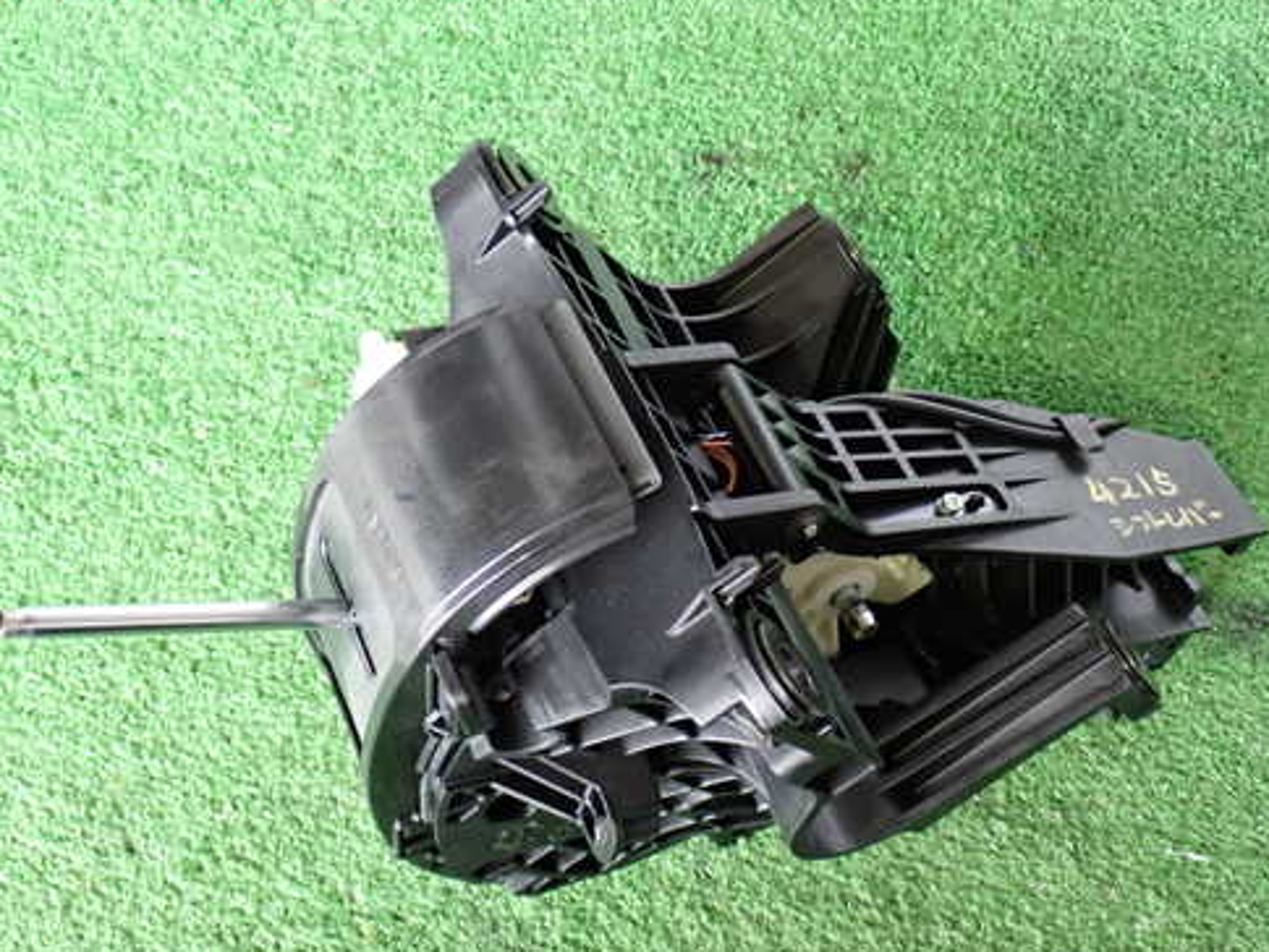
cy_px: 528
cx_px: 659
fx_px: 1723
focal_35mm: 47
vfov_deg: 30.9
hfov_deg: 40.4
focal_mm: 6.83
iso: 400
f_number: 2.7
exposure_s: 1/40
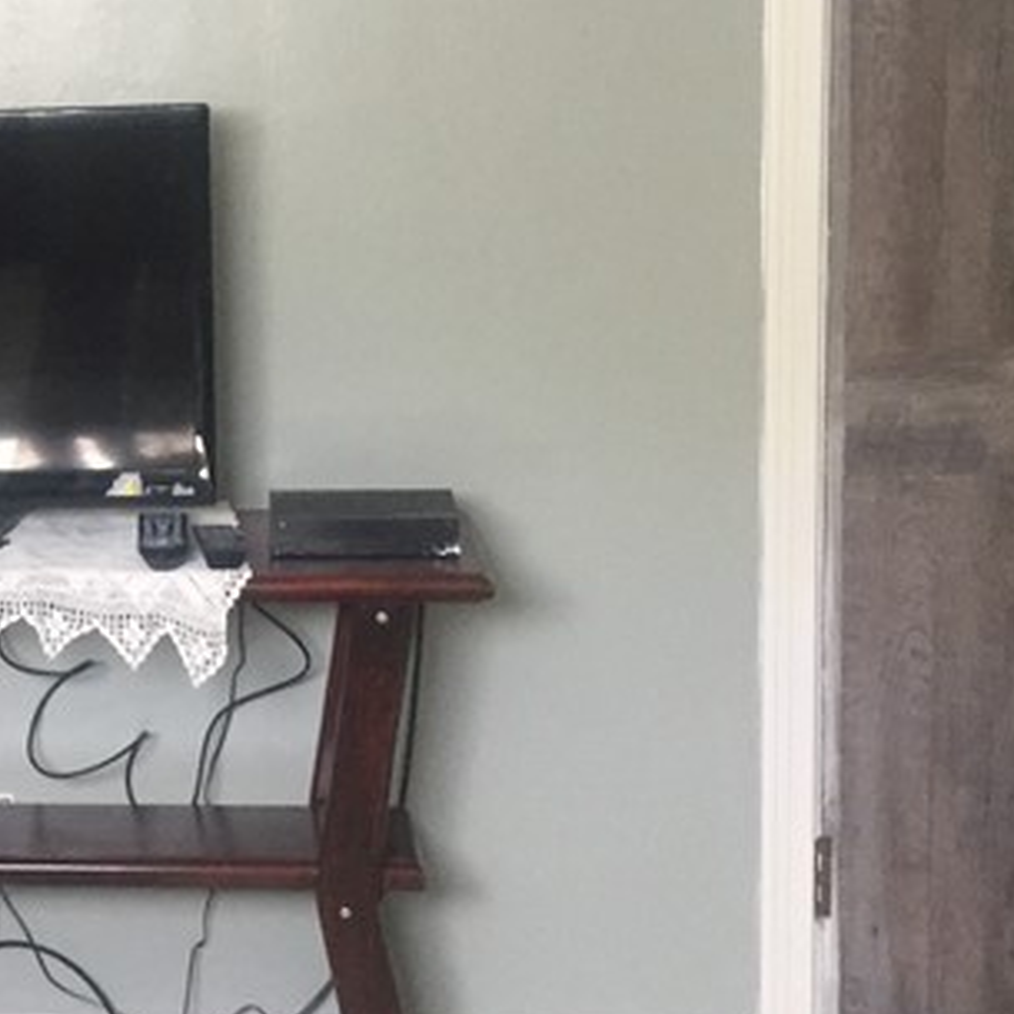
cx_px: -193
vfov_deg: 20.2
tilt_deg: -7.6
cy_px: 422
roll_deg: +1.1
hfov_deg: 19.1
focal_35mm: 86
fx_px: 2850
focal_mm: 4.15
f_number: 2.2
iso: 160
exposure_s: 1/30
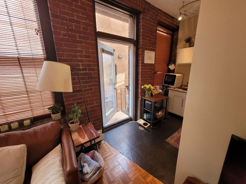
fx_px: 92
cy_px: 92
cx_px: 123
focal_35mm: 13
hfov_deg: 106.2
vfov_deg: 89.9
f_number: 2.2
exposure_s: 1/60
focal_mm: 1.74
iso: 160
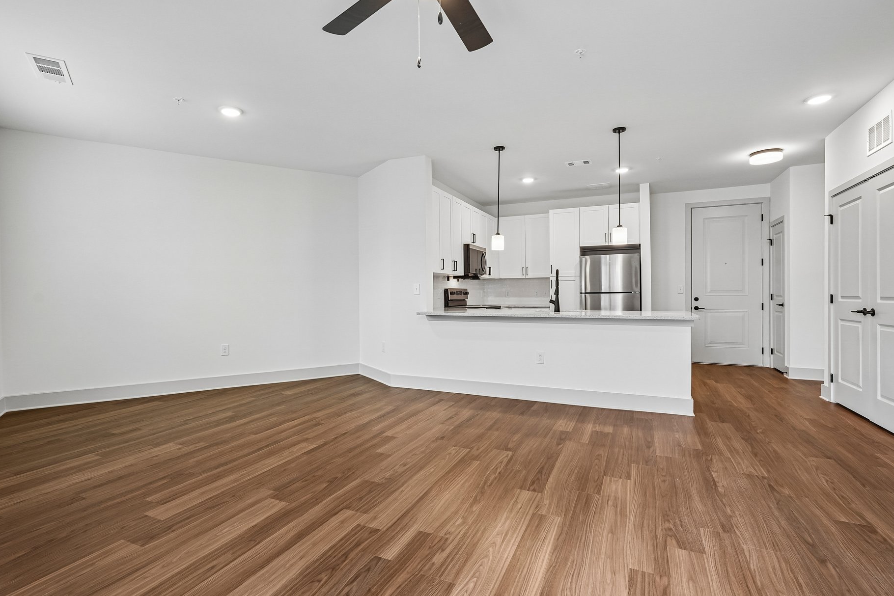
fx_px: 447
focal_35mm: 18
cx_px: 428
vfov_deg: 67.4
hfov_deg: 89.9
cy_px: 294
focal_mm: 16
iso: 800
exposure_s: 1/20
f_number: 8
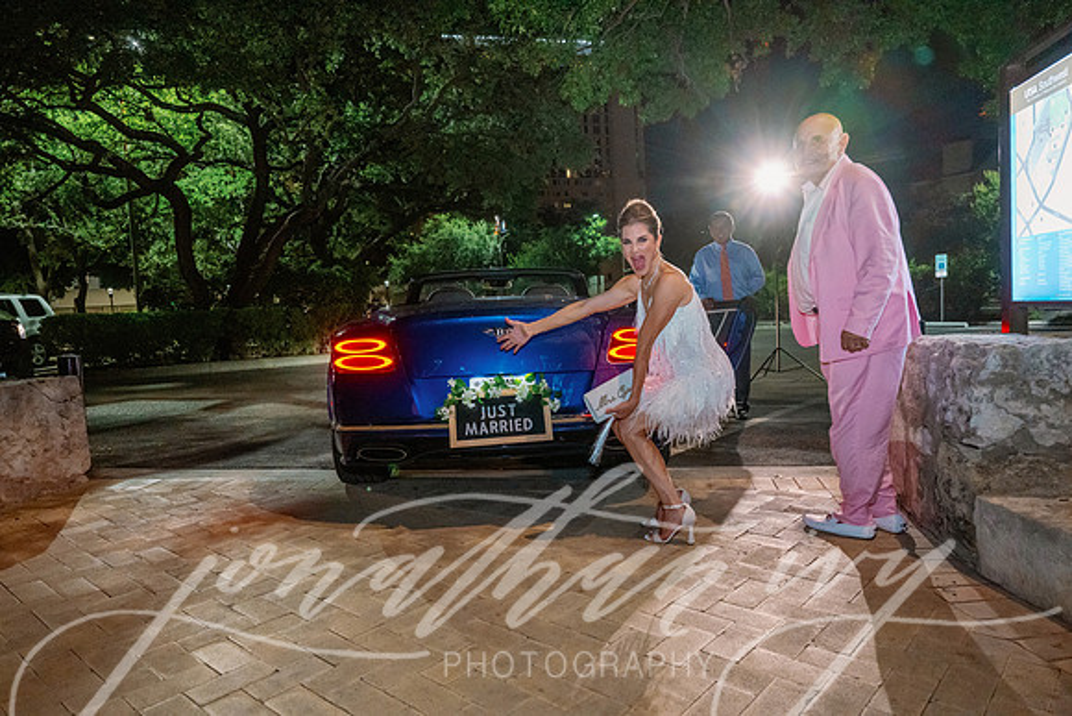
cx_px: 536
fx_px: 715
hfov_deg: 73.7
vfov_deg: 53.2
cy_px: 358
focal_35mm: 24
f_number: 3.5
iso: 4000
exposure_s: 1/125
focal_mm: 24
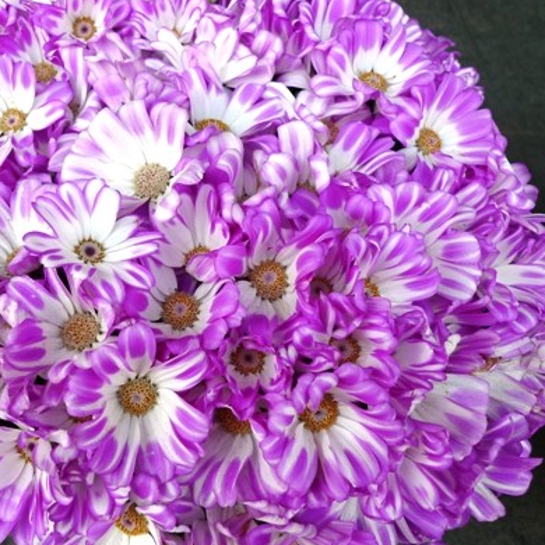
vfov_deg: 55.6
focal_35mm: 29
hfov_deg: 54.4
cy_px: 275
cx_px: 178
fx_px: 517
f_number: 2.8
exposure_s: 1/250
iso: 80
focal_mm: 5.1
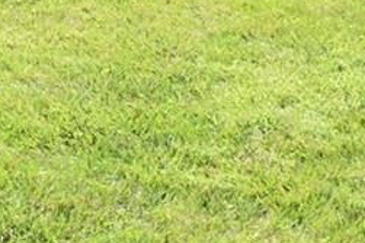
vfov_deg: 11.5
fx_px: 1115
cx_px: 3
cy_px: -208
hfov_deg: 18.1
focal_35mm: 110
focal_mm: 18
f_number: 5.6
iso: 100
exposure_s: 1/160
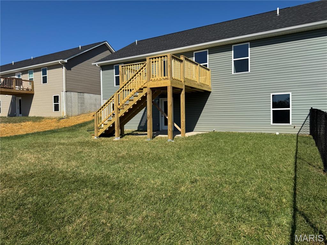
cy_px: 122
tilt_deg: -0.7
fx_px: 227
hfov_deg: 71.6
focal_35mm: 24
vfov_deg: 56.8
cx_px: 164
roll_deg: -0.1
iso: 80
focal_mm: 6.76
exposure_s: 1/5814
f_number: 1.78
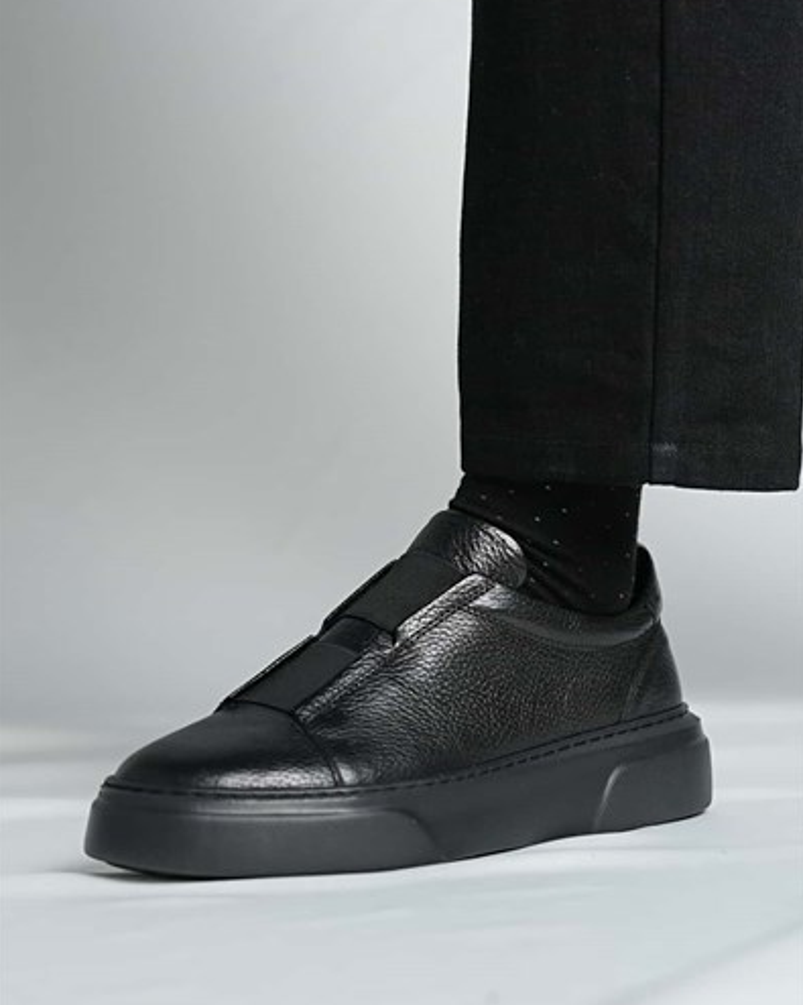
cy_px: 563
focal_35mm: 90
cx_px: 403
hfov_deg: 17.1
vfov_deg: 21.3
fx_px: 2674
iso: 1250
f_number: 3.5
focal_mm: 53
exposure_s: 1/250
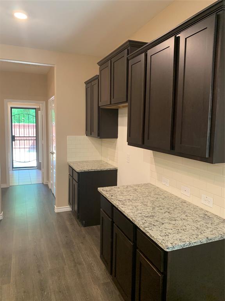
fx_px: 225
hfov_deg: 53.1
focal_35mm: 26
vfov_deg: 67.3
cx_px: 112
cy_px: 150
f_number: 1.8
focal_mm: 4.25
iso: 200
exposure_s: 1/60
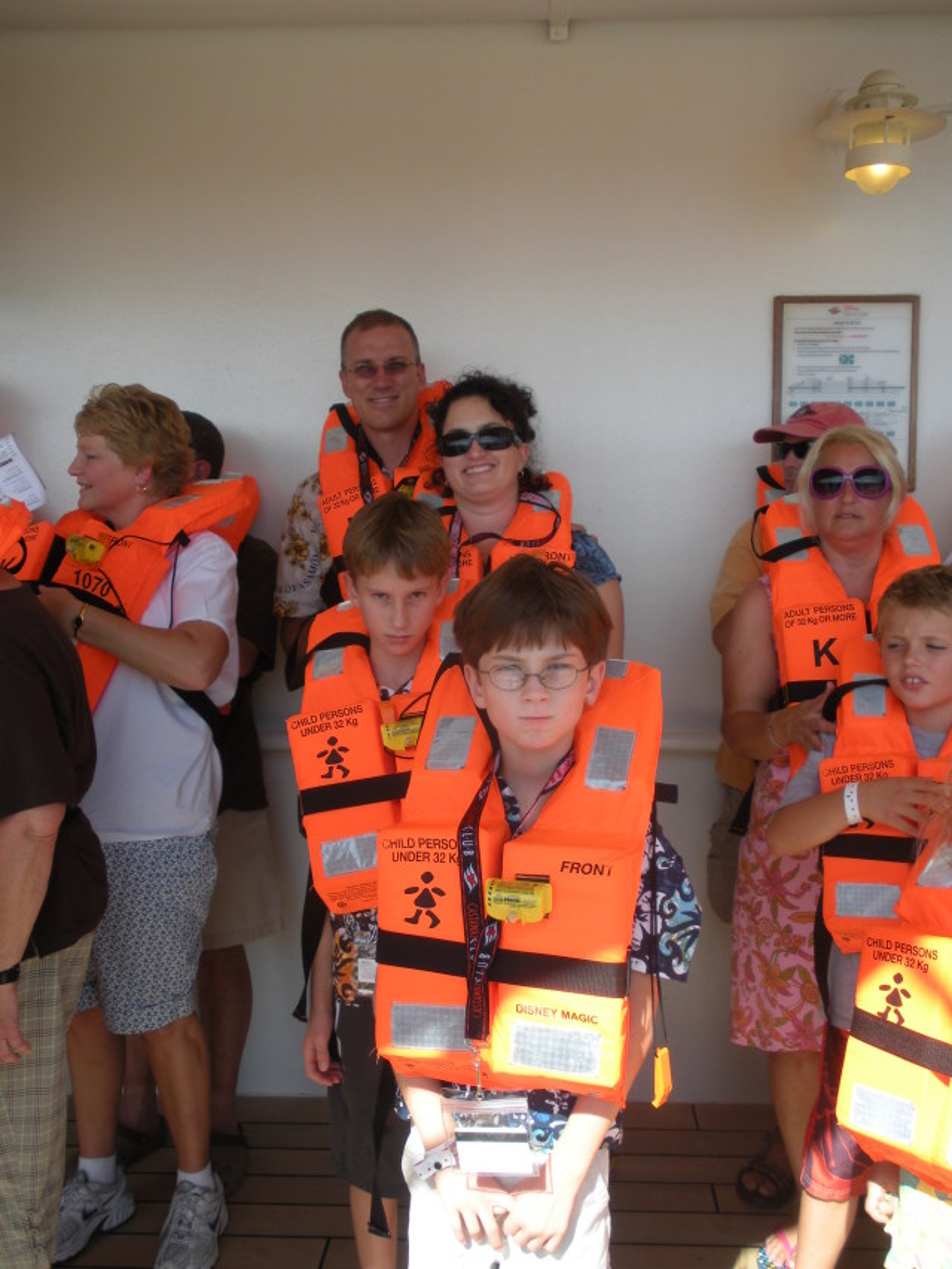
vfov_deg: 51.3
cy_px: 634
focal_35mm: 36
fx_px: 1320
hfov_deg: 39.7
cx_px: 476
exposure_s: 1/303
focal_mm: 6.3
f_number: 3.5
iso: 64
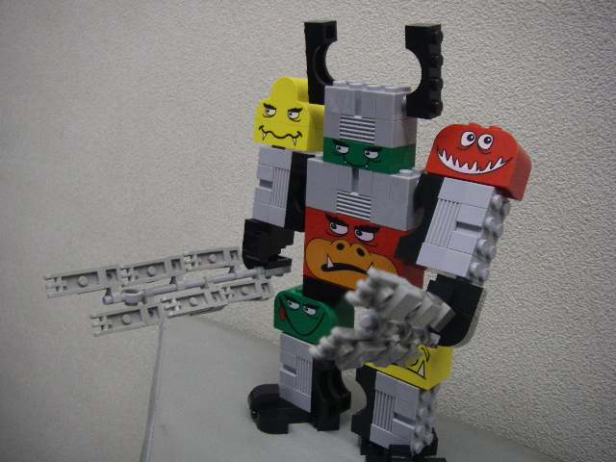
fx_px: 676
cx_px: 308
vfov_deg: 37.7
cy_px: 231
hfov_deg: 49.0
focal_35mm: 38
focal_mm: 6.3
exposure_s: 1/15
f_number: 3.3
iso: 160
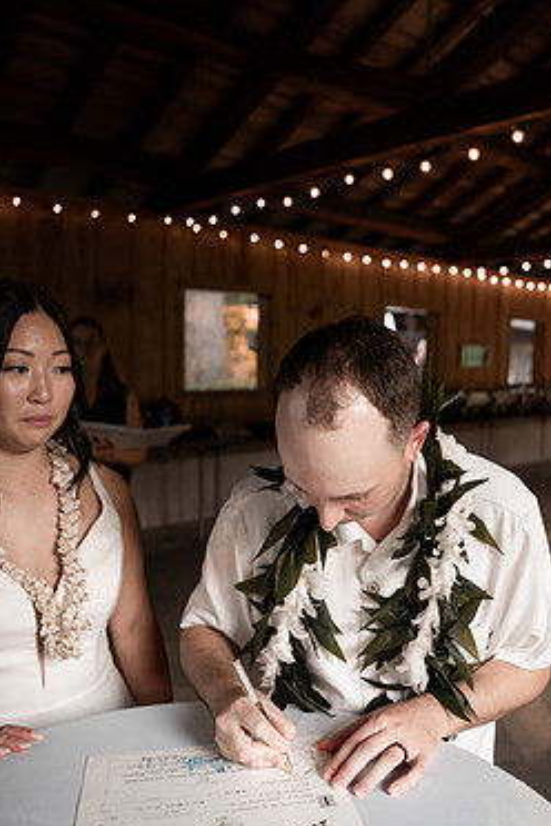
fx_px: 666
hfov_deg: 44.7
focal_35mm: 29
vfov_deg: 63.6
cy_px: 429
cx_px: 331
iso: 500
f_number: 2.8
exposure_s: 1/400
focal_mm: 24
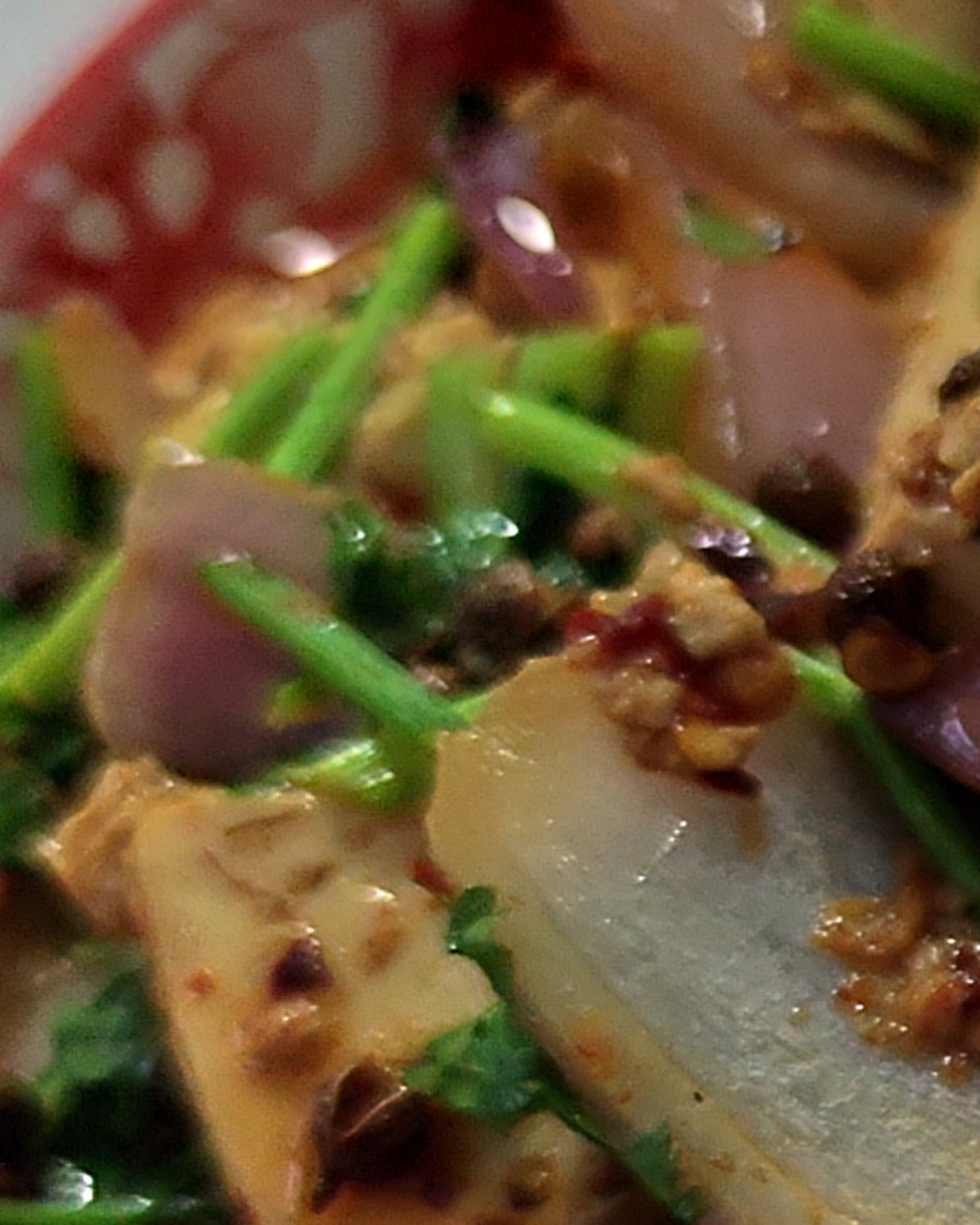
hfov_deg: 12.9
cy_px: 995
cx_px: 1808
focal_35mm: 107
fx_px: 3879
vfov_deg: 17.8
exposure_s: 1/25
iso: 5000
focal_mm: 6.19
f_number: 1.65
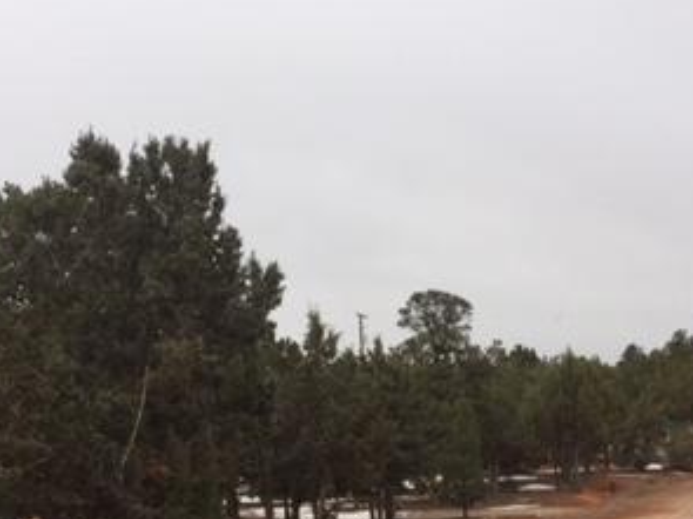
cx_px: 352
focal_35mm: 63
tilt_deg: -1.6
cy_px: 517
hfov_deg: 30.7
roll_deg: +2.2
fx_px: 1261
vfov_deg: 22.4
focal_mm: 4.15
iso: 32
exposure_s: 1/247
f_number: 2.2
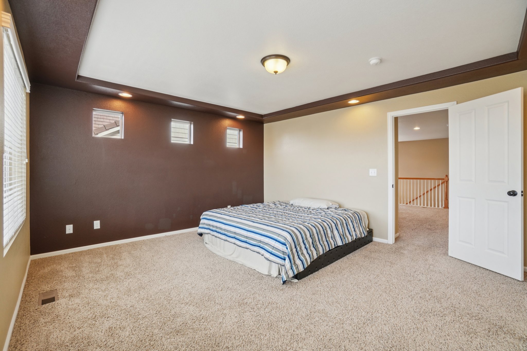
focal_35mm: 15
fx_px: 220
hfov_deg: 100.4
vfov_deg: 77.3
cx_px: 264
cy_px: 176
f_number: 8
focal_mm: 10
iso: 400
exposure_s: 1/50
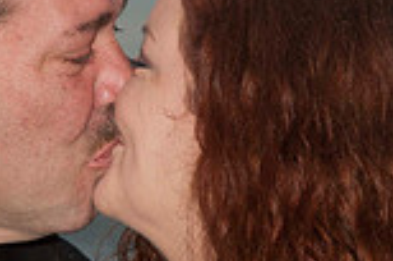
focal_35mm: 538
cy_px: 186
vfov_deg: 2.5
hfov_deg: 3.8
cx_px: 33
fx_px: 5861
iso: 100
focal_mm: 95
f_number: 6.3
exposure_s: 1/80
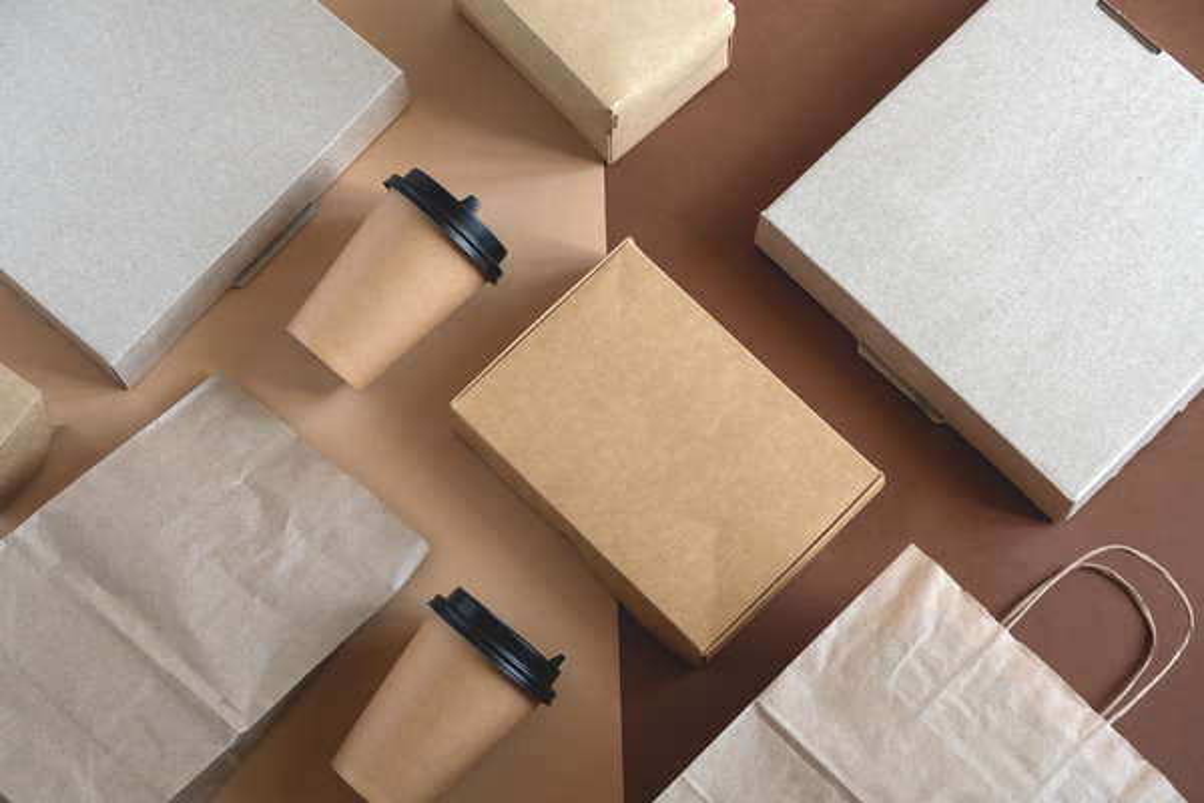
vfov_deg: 20.3
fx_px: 2241
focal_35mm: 67
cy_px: 402
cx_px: 602
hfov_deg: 30.1
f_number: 8
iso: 200
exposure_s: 1/4
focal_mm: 44.5
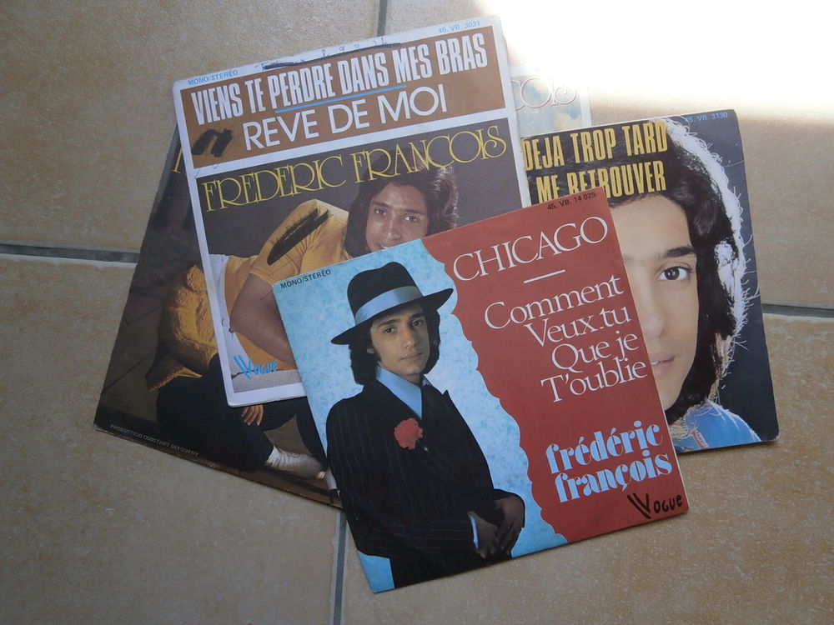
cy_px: 312
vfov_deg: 53.1
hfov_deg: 67.3
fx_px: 626
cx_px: 417
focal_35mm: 26
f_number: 2.8
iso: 80
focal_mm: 4.7
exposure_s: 1/160
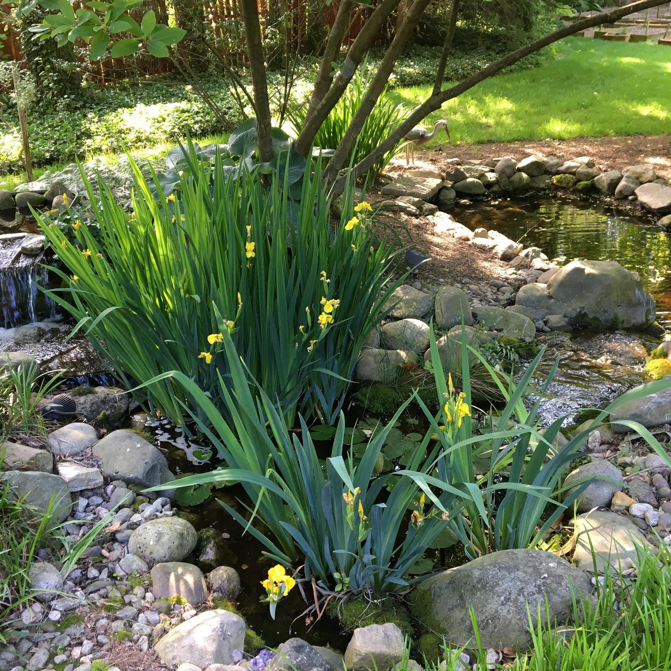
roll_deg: +1.5
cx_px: 325
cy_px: 331
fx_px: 768
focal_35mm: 35
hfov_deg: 47.2
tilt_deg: -23.4
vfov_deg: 47.2
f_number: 2.2
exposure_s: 1/30
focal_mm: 4.15
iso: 32
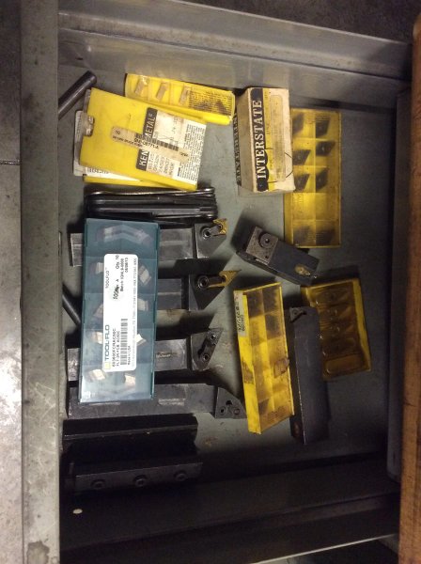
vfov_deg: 56.9
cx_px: 210
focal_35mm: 32
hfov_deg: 44.0
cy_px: 282
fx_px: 520
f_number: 2.4
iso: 250
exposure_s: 1/15
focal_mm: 3.3
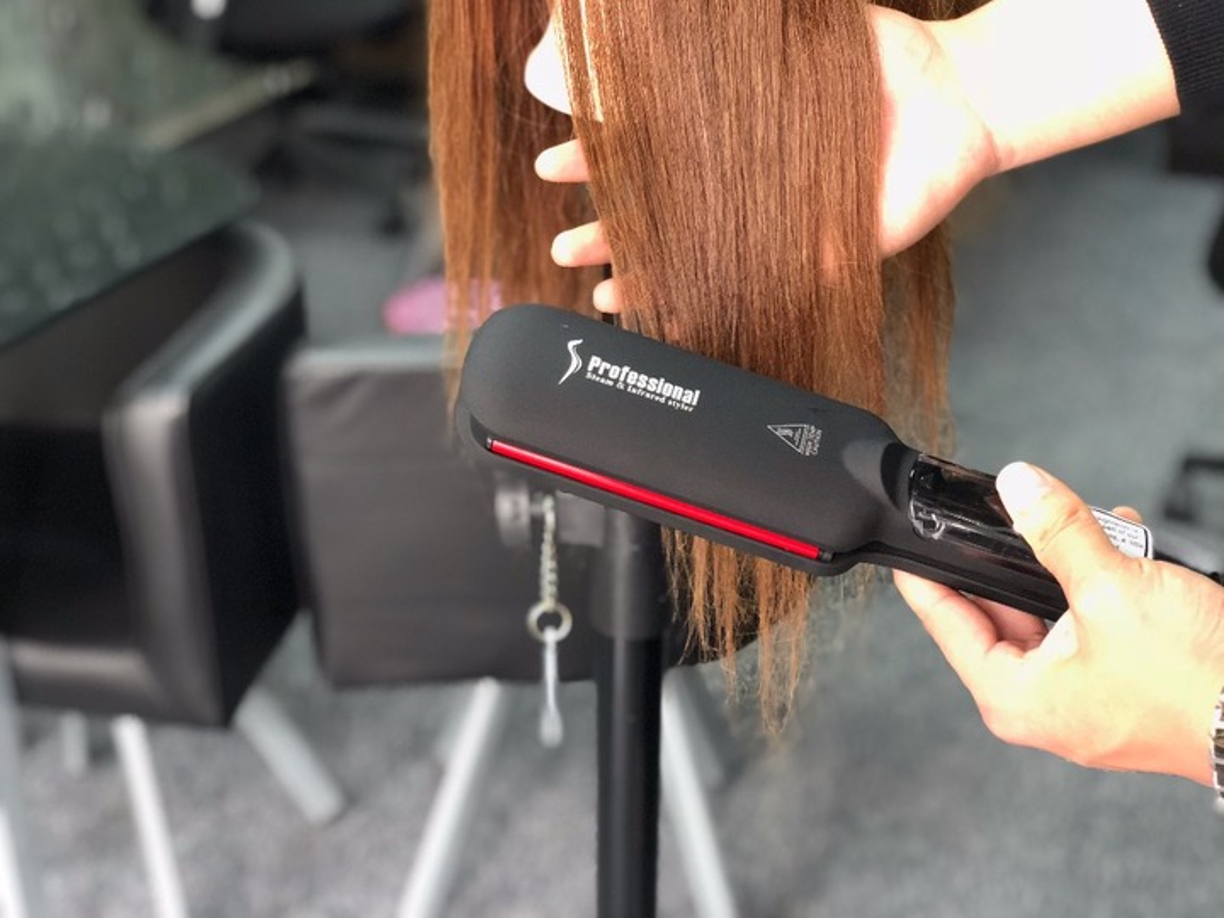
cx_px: 612
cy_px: 459
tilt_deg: -25.8
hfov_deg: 36.8
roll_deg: +0.9
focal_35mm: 52
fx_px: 1839
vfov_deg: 28.0
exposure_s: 1/11
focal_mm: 6
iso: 160
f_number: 2.4
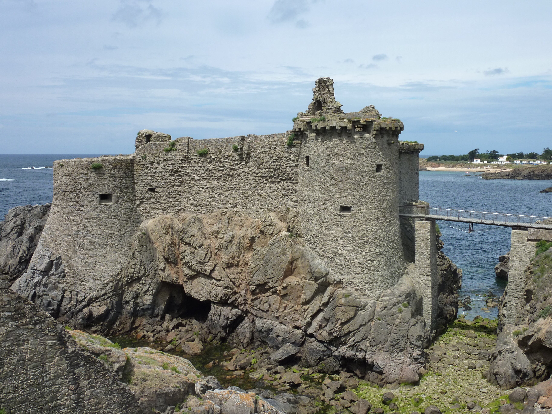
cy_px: 207
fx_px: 590
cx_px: 276
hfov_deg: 50.1
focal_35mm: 37
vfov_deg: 38.7
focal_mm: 6.1
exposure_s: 1/500
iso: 125
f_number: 5.6
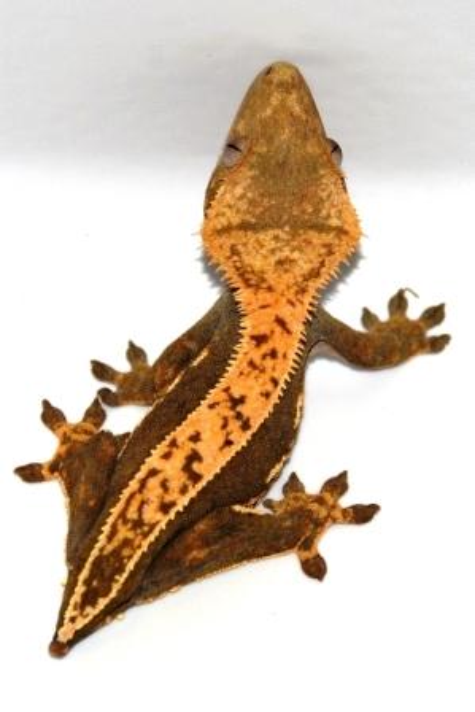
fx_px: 2432
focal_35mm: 123
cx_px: 238
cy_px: 356
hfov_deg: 11.2
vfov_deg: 16.6
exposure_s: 1/60
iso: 200
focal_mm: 82
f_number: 5
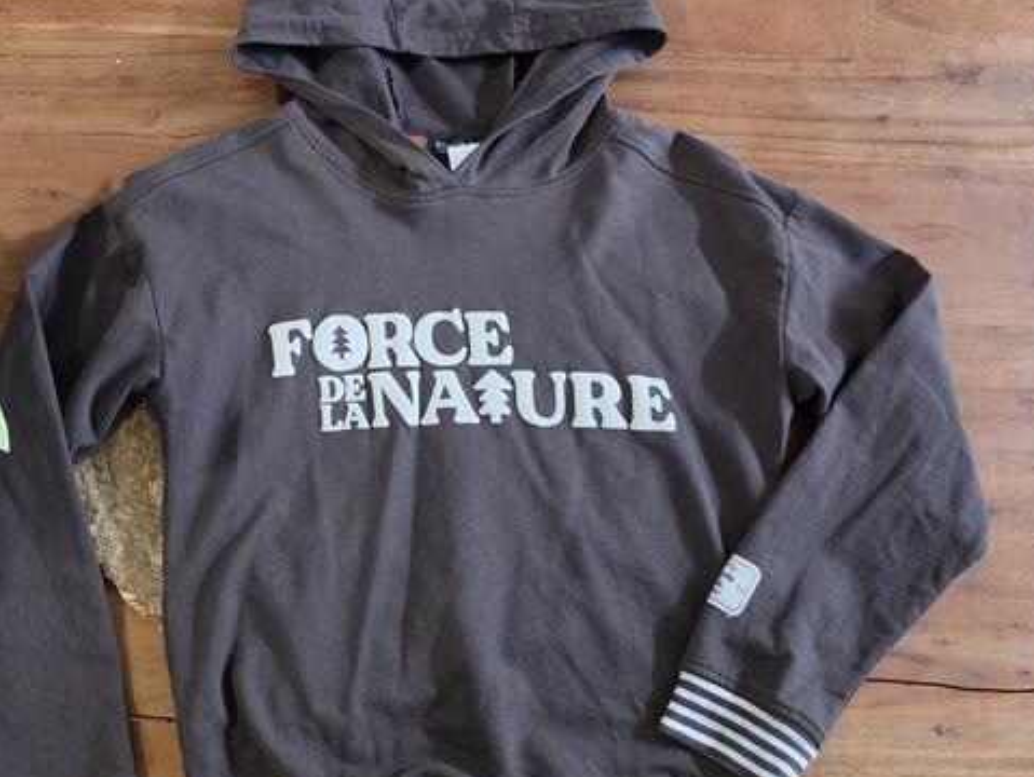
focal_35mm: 36
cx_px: 322
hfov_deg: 50.1
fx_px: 1076
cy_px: 381
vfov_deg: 39.7
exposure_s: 1/120
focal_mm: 6.5
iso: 1250
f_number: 1.4
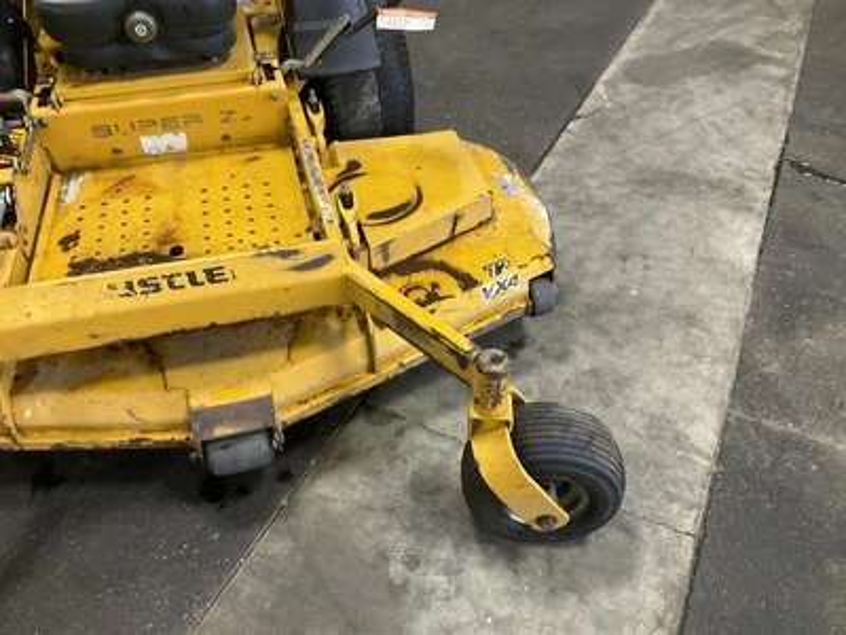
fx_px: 709
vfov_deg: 48.2
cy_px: 318
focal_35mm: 29
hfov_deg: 61.7
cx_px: 423
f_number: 1.8
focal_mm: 3
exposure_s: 1/60
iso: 250
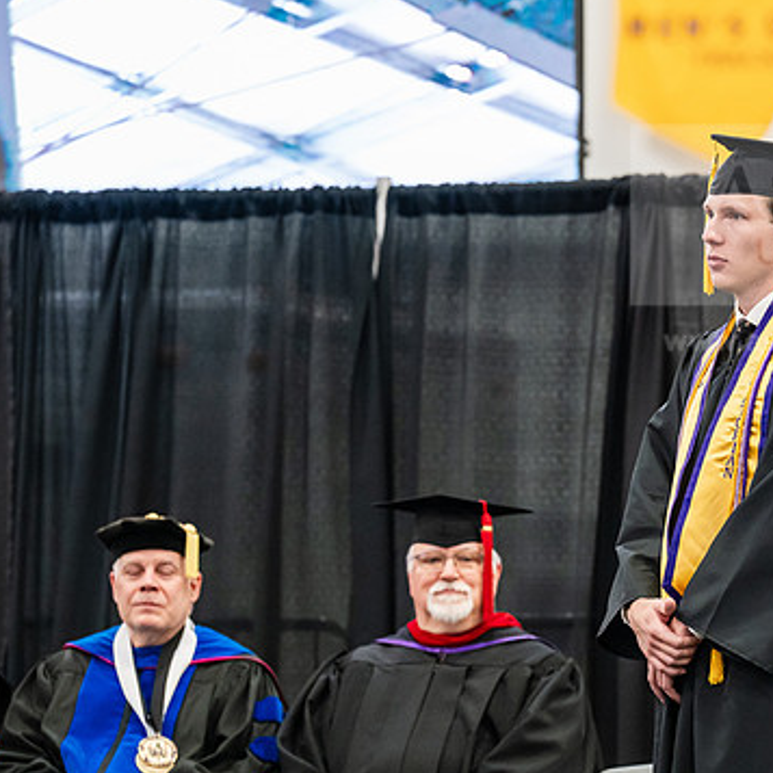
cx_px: 565
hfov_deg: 6.3
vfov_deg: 6.3
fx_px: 6973
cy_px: 386
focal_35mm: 276
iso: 4000
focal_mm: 200
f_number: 4
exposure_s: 1/200
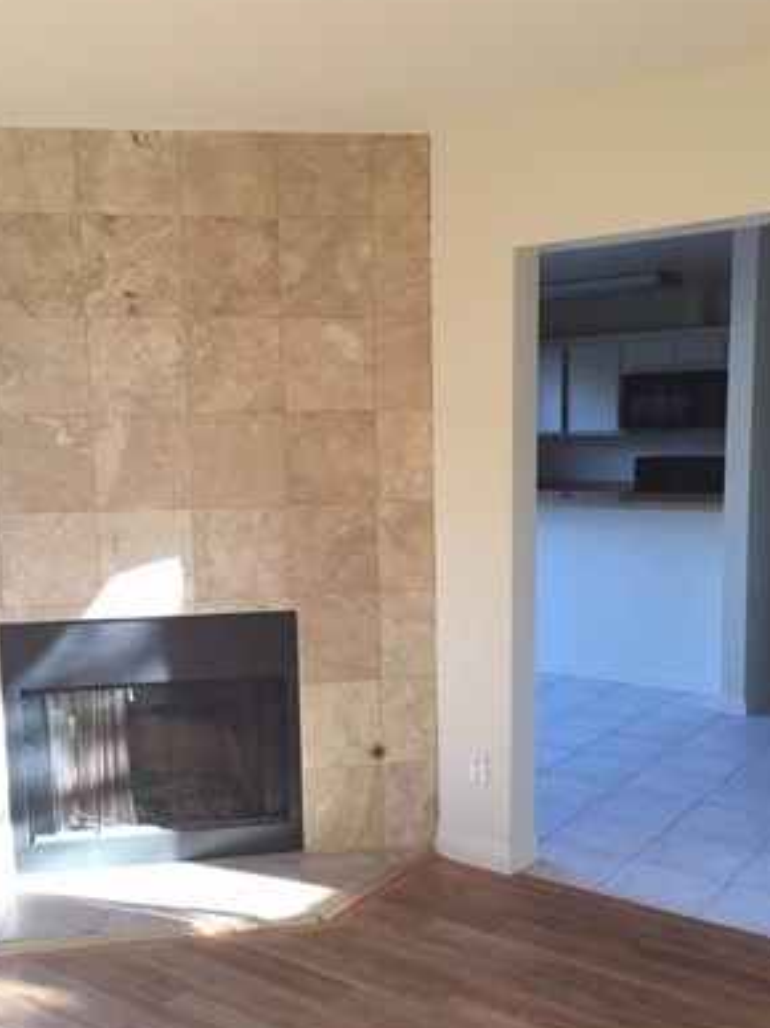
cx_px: 374
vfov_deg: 51.1
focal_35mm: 36
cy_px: 598
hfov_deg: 39.6
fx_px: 1068
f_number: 2.2
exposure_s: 1/60
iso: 32
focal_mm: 4.15
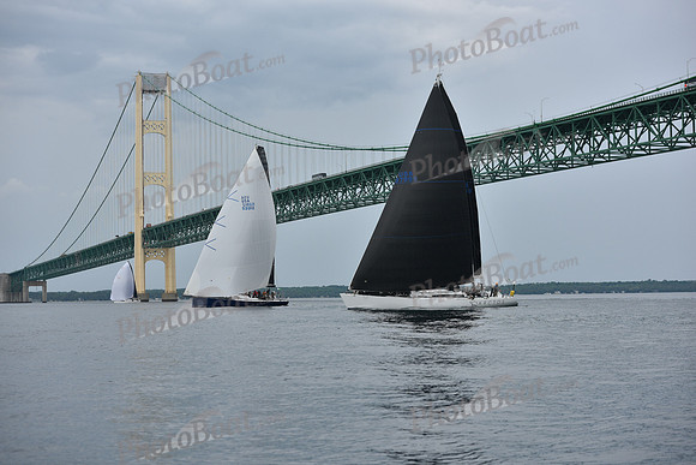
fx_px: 1354
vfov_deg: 19.5
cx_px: 348
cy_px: 232
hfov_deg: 28.8
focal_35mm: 70
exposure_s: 1/800
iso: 250
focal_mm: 70
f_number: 4.5
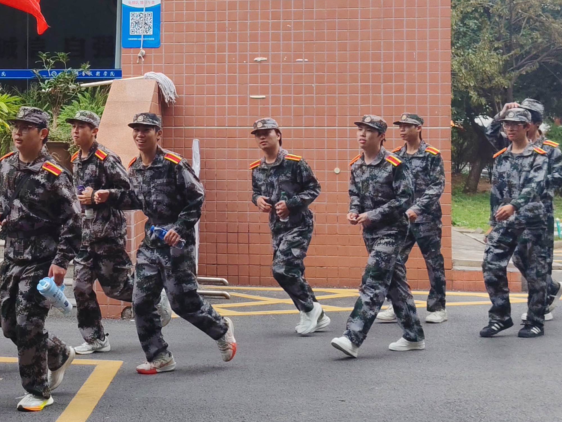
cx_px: 72
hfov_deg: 24.4
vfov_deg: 18.8
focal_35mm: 78
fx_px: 1267
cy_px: 114
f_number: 1.88
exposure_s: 1/370
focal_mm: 4.84
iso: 100
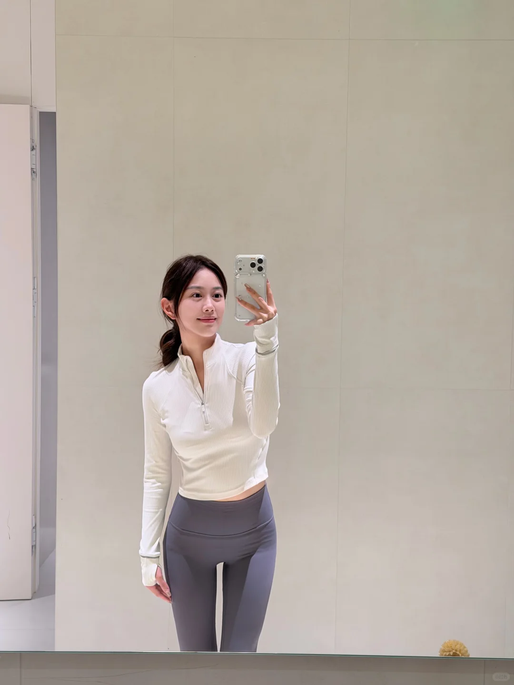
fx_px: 950
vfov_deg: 39.7
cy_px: 342
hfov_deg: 30.3
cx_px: 257
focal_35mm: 48
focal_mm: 6.76
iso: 200
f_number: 1.78
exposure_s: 1/50
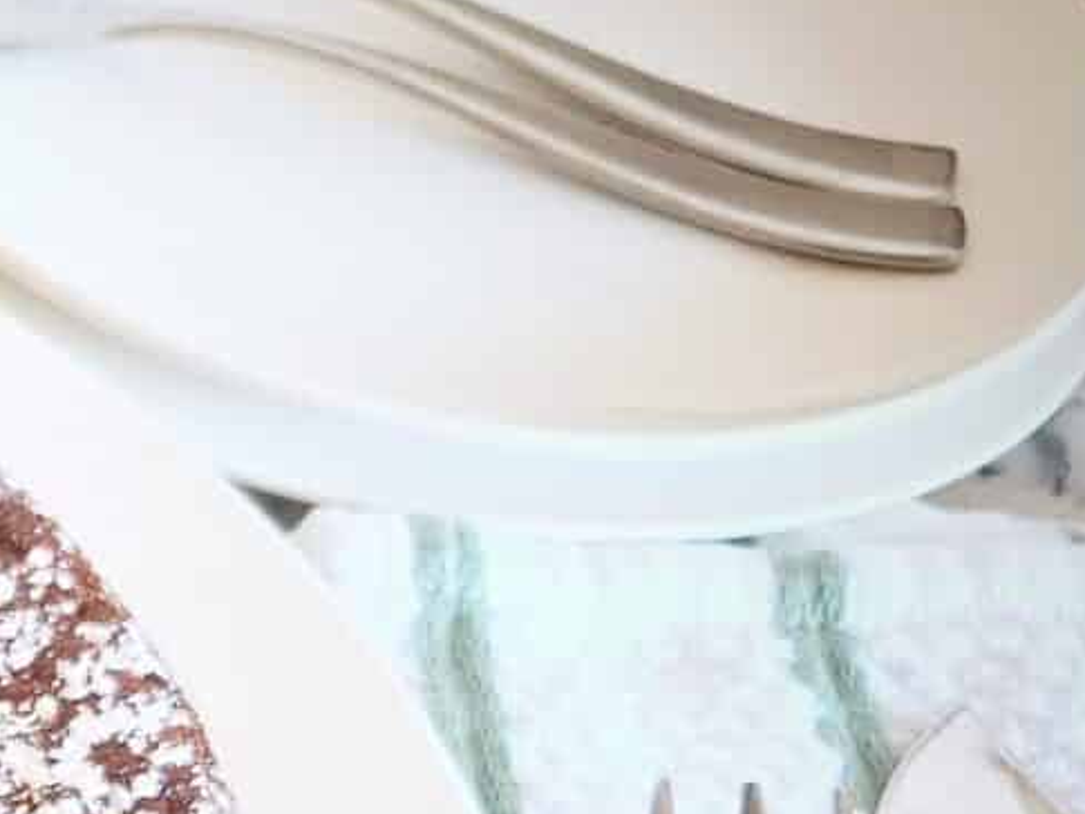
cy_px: 1035
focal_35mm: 74
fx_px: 2320
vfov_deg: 18.6
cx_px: -584
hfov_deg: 21.6
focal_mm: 5.54
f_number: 1.8
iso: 200
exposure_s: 1/50
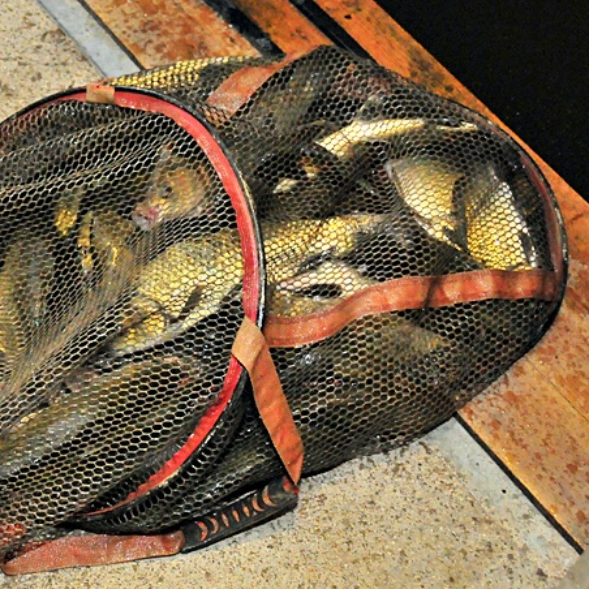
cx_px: 79
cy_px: 315
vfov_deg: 23.1
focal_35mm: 75
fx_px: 1444
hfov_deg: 22.6
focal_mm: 26
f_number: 3.8
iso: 3200
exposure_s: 1/60
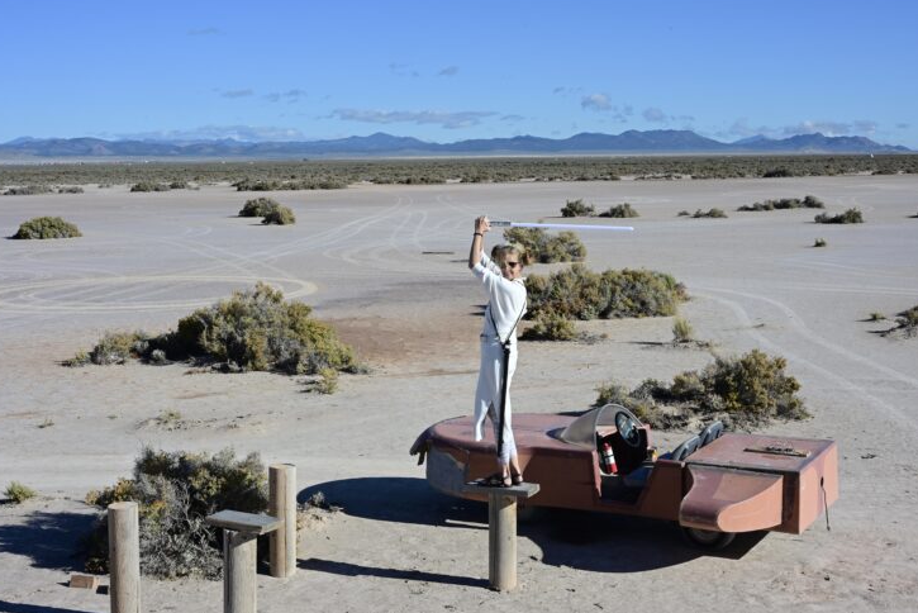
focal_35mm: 51
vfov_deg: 26.5
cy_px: 306
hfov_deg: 38.9
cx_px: 452
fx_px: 1301
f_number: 22
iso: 250
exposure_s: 1/125
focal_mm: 50
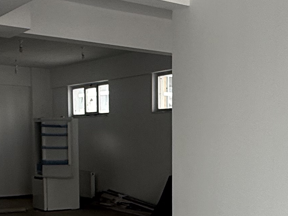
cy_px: 191
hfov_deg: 28.6
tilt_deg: -4.8
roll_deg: -0.8
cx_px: 241
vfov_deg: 21.8
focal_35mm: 66
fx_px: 549
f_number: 2.2
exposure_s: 1/180
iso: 50
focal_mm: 2.22
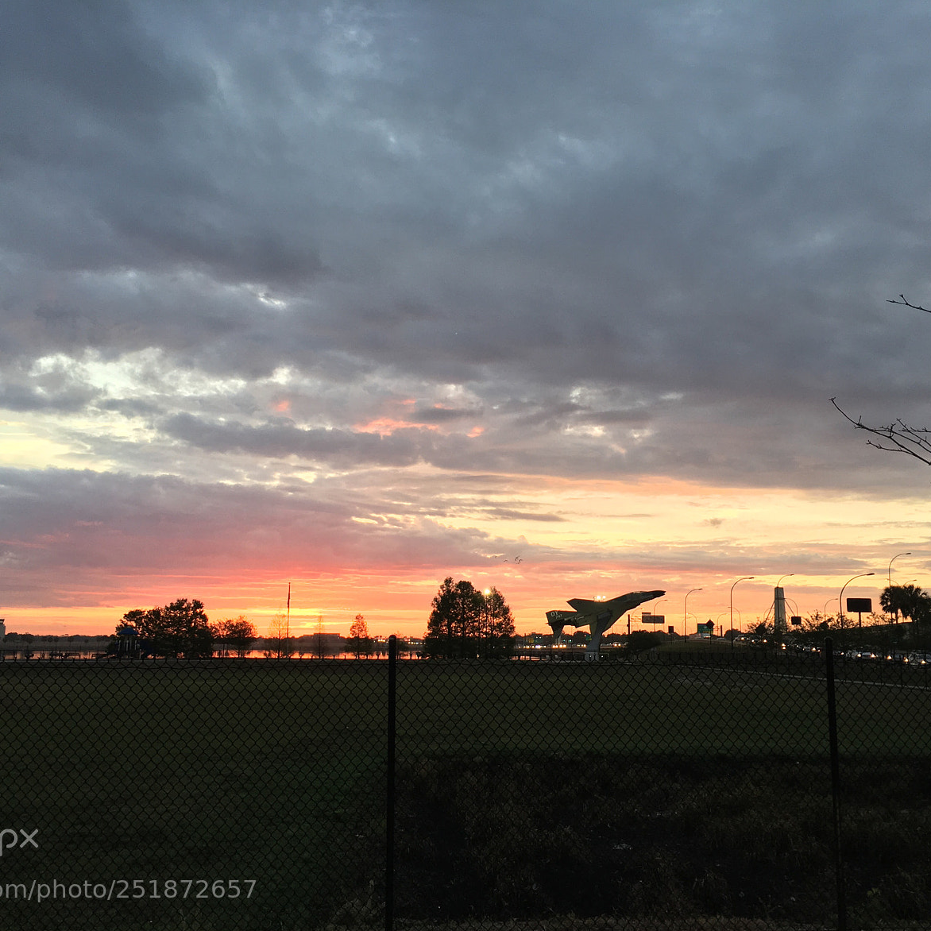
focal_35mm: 35
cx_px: 477
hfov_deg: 47.2
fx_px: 1065
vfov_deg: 47.2
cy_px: 475
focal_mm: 4.15
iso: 32
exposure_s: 1/60
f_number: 2.2
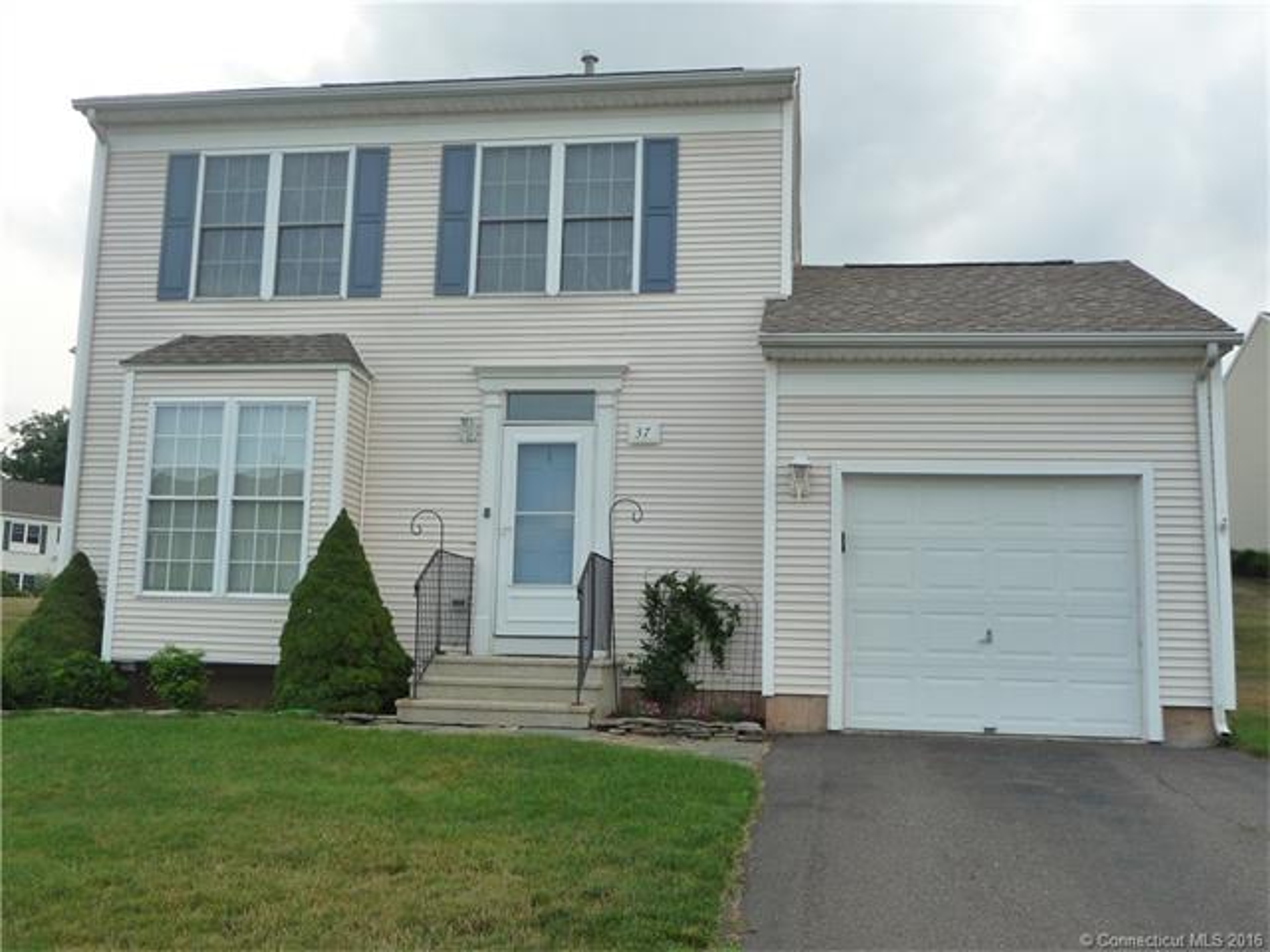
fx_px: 1247
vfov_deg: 41.8
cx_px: 635
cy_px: 476
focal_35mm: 34
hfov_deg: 54.0
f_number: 3.6
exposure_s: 1/320
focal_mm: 5.6
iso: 160
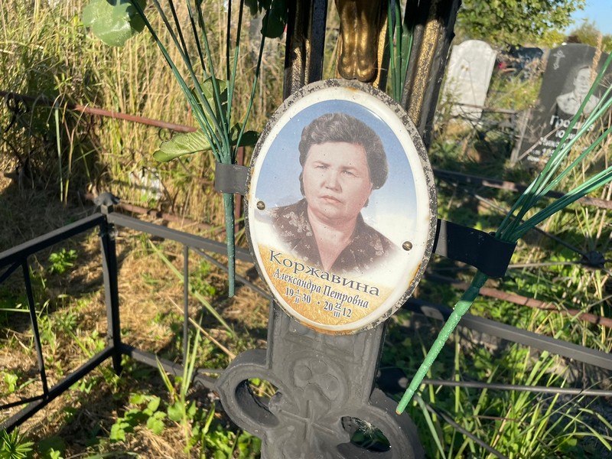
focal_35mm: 26
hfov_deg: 67.3
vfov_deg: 53.1
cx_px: 306
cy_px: 230
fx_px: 460
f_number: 1.6
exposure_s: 1/2092
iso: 32
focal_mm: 4.2
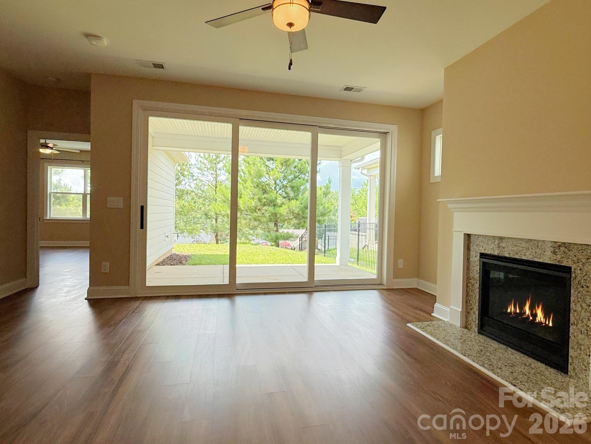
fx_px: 239
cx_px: 296
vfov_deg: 85.7
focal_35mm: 14
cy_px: 222
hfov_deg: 102.1
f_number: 2.2
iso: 64
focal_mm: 2.22
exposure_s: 1/284
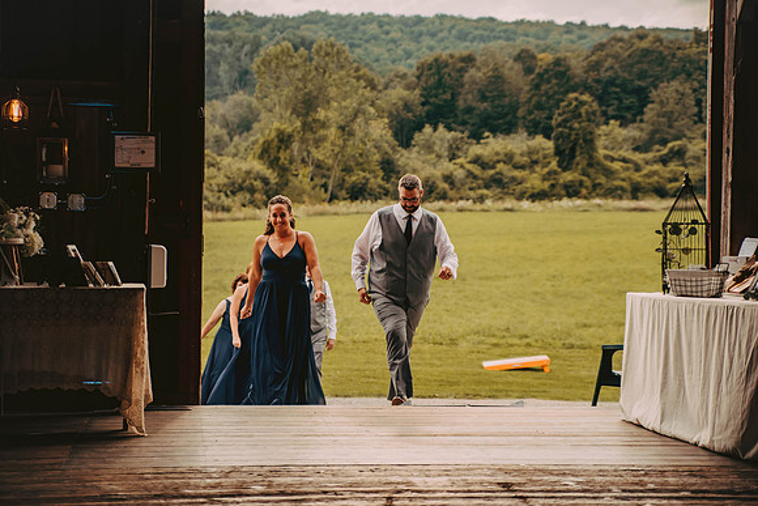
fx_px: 1579
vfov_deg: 18.2
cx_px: 379
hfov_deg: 27.0
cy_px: 253
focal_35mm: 75
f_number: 2.8
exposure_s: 1/1600
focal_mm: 75
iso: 400
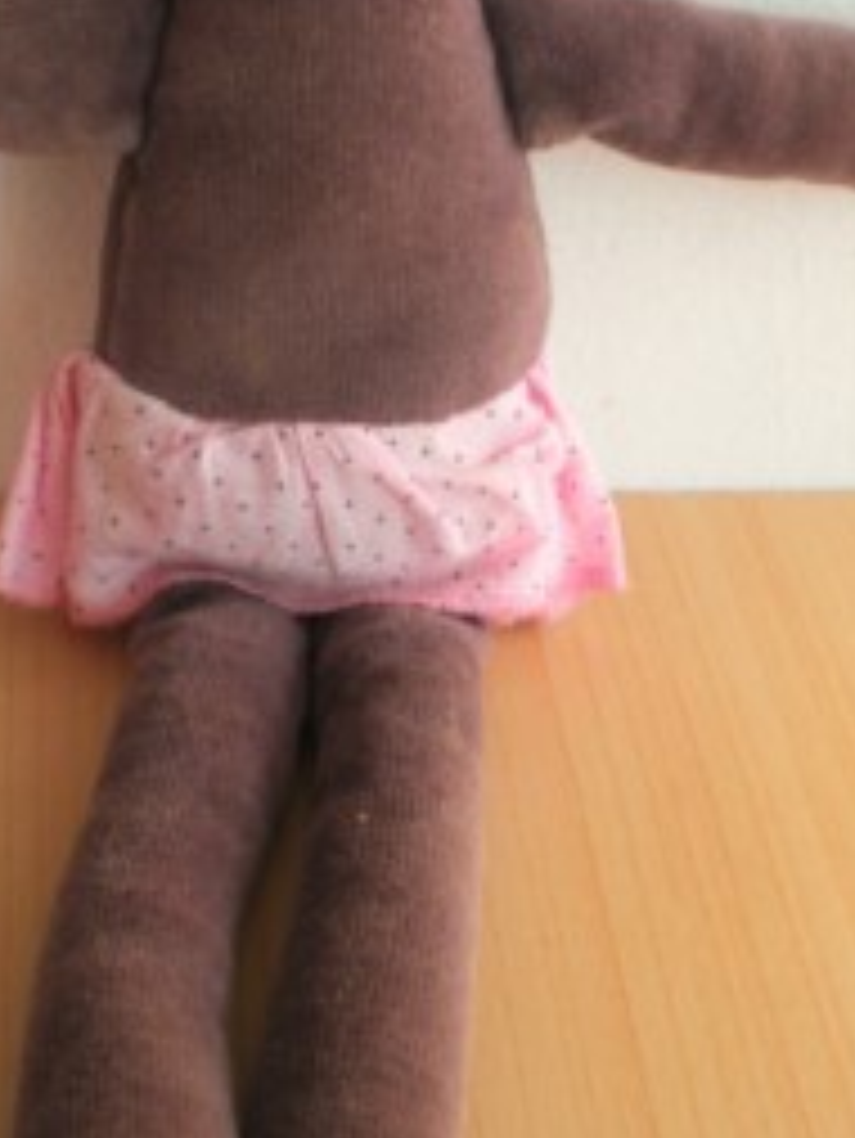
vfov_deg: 24.9
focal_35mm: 78
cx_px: 279
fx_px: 2567
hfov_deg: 18.9
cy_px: 409
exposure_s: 1/58.3
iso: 87
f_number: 3.1
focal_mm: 6.3
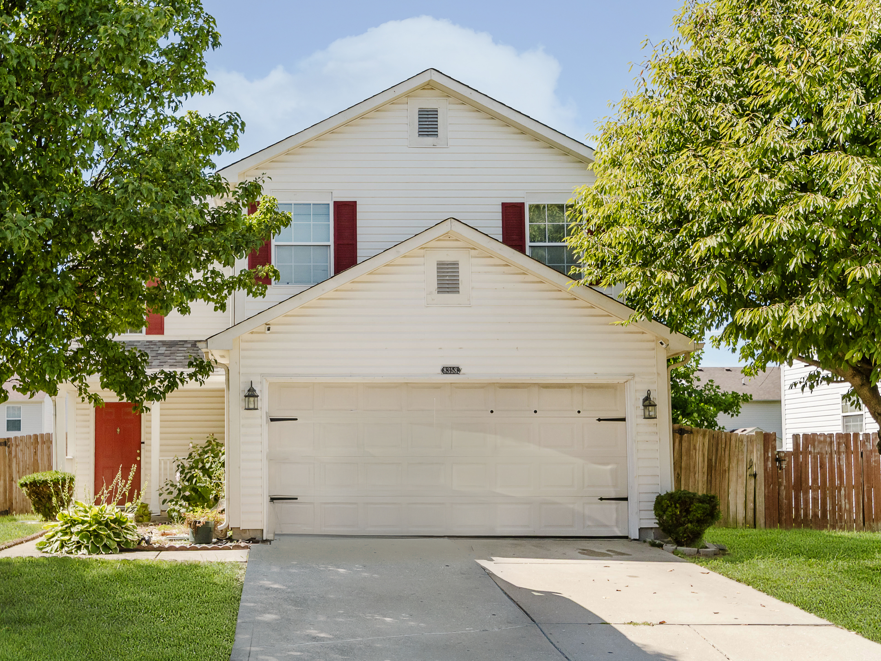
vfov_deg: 41.7
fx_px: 865
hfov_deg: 53.4
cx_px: 330
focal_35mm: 34
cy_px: 364
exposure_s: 1/3200
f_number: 5.6
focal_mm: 26
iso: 320
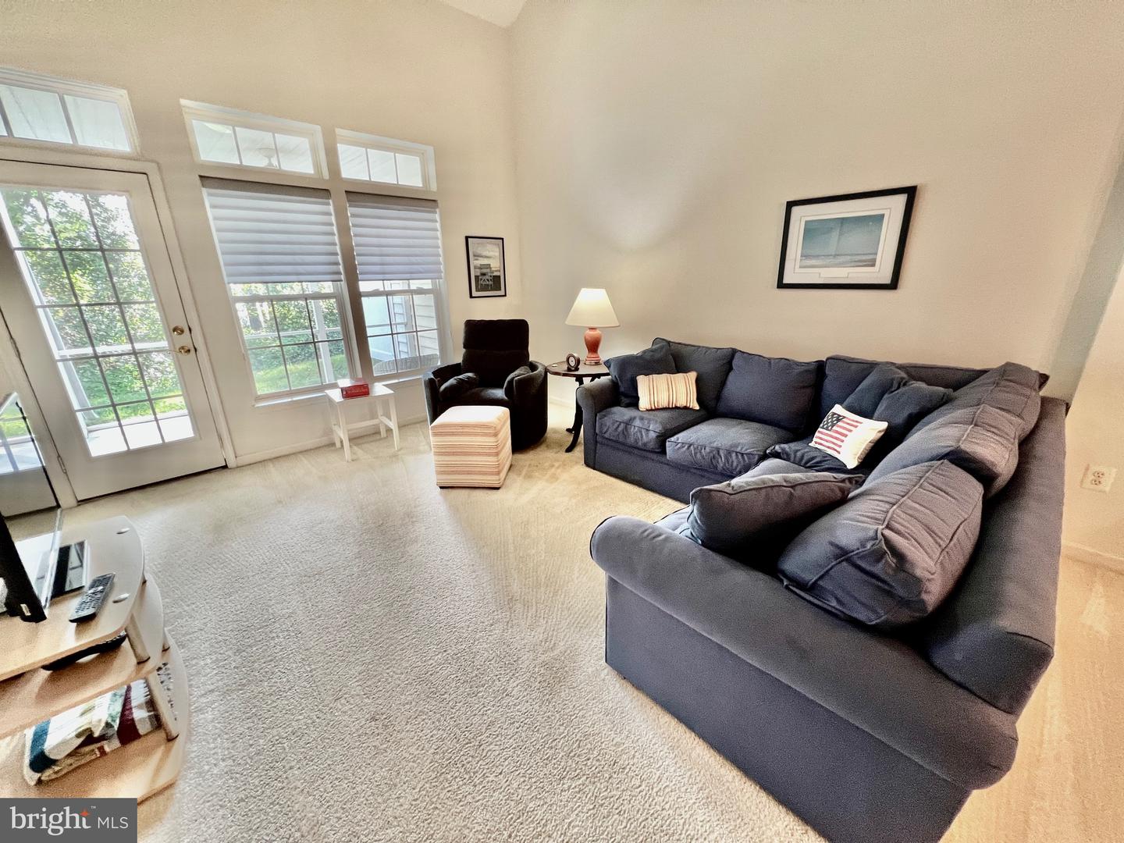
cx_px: 562
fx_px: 422
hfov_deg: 106.2
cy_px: 422
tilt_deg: -18.1
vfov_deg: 89.9
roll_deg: +1.1
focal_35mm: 13
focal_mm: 1.57
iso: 250
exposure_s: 1/60
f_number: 1.8
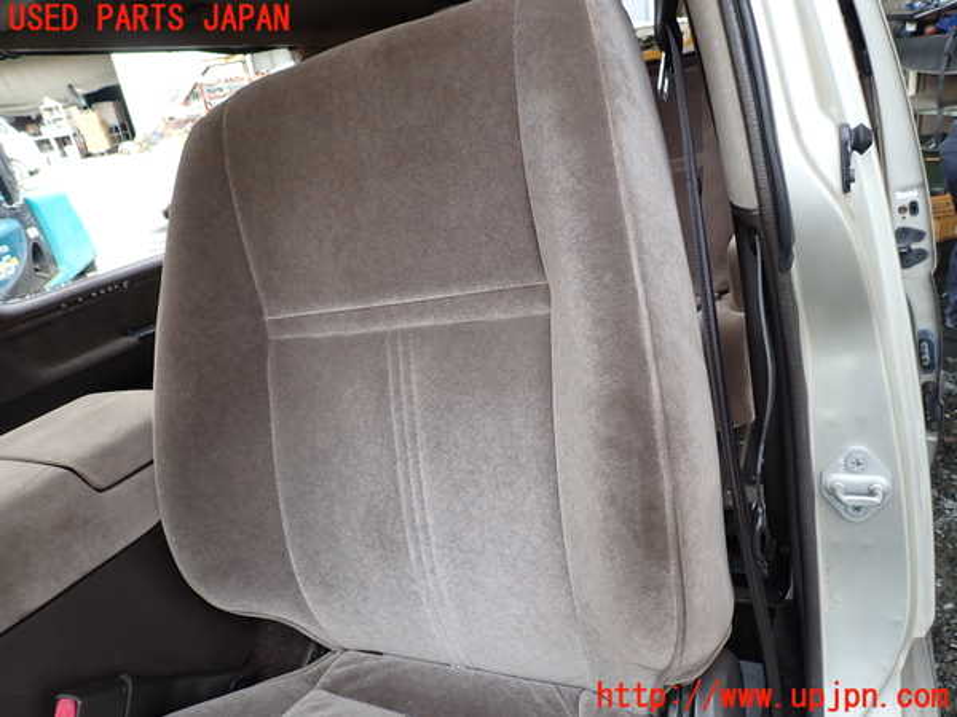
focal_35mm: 25
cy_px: 358
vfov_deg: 54.9
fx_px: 691
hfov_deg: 69.4
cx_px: 478
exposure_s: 1/80
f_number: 2.8
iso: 100
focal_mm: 4.5
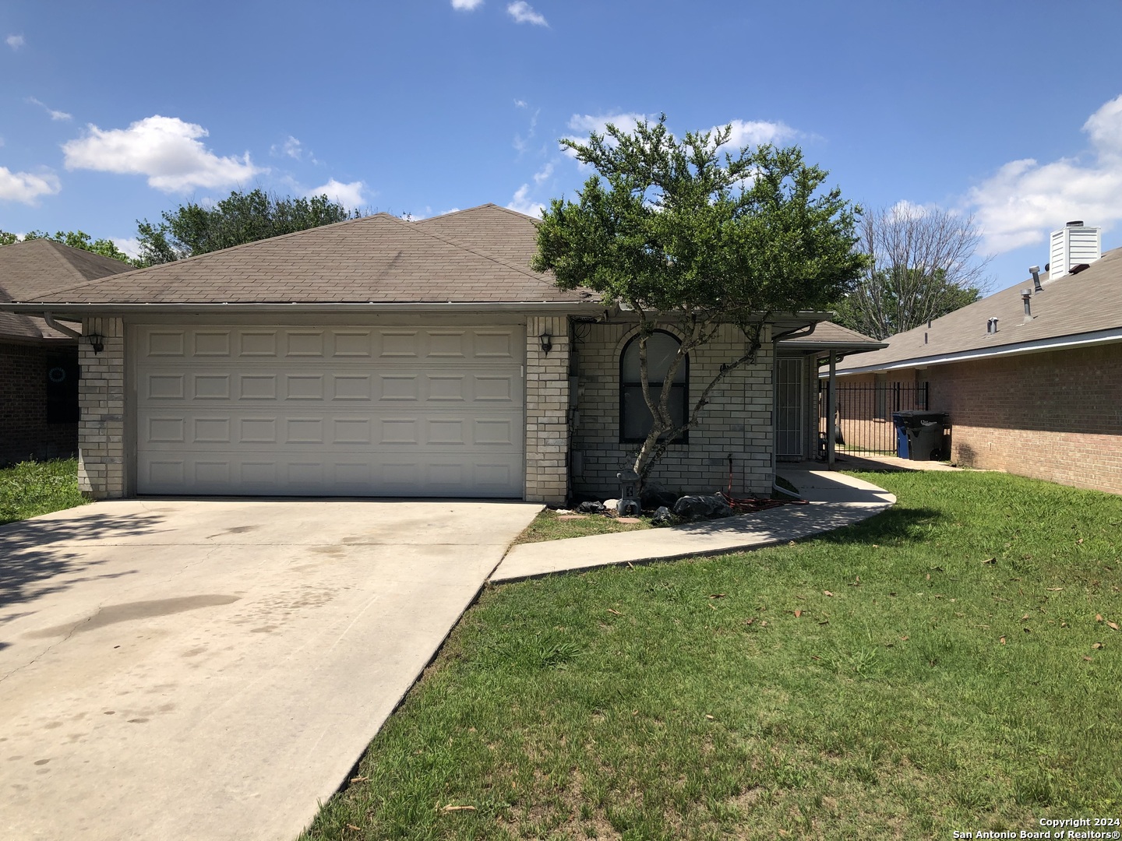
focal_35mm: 28
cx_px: 561
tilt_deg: +0.6
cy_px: 420
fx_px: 908
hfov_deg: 63.4
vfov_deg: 49.7
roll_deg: +0.8
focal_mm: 3.99
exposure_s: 1/2183
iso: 20
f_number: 1.8
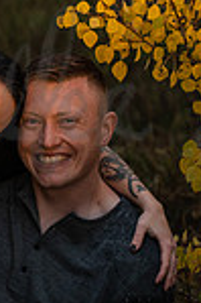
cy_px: 30
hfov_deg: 6.0
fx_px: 1880
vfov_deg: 9.2
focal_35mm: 224
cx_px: -128
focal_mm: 50
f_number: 2.5
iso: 400
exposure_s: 1/640
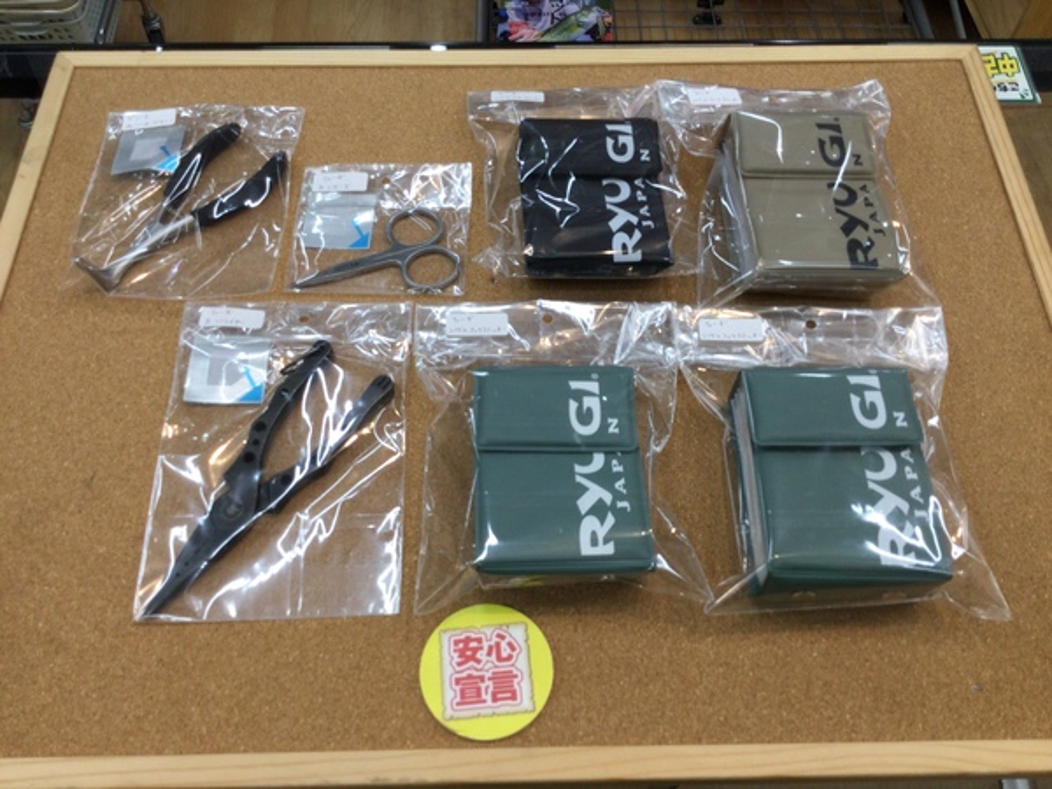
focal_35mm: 31
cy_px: 394
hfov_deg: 58.4
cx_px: 526
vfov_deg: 45.4
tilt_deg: -60.5
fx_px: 942
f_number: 2.4
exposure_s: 1/60
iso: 32
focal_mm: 3.3
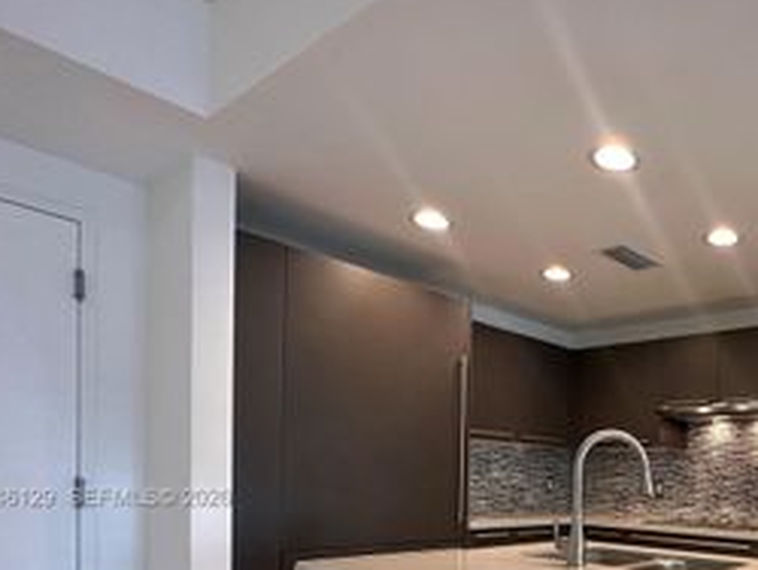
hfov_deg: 54.4
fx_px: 614
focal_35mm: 28
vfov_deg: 45.7
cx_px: 694
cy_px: 499
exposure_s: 1/60
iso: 200
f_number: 2.2
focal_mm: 2.22
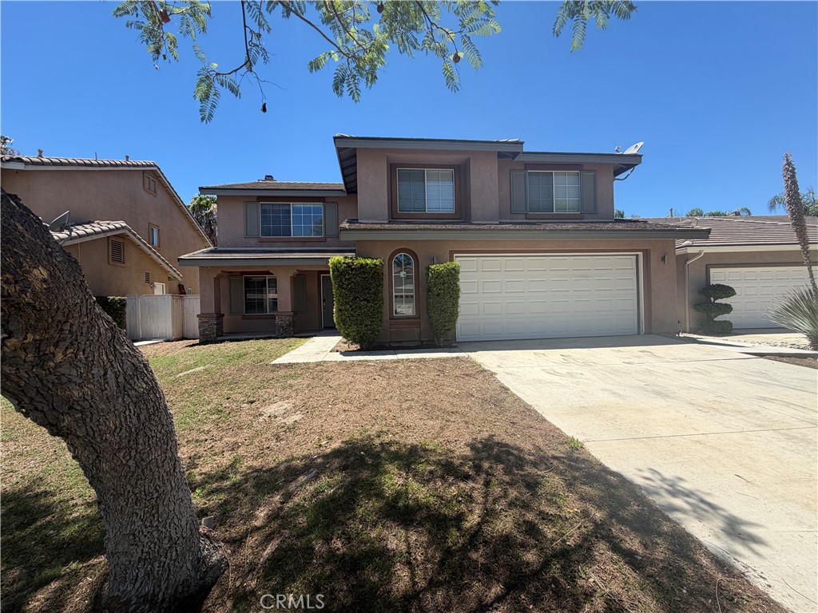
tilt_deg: +0.0
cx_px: 409
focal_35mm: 14
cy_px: 306
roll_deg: +2.3
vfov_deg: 85.7
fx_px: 331
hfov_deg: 102.1
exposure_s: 1/770
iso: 32
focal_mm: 2.22
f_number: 2.2
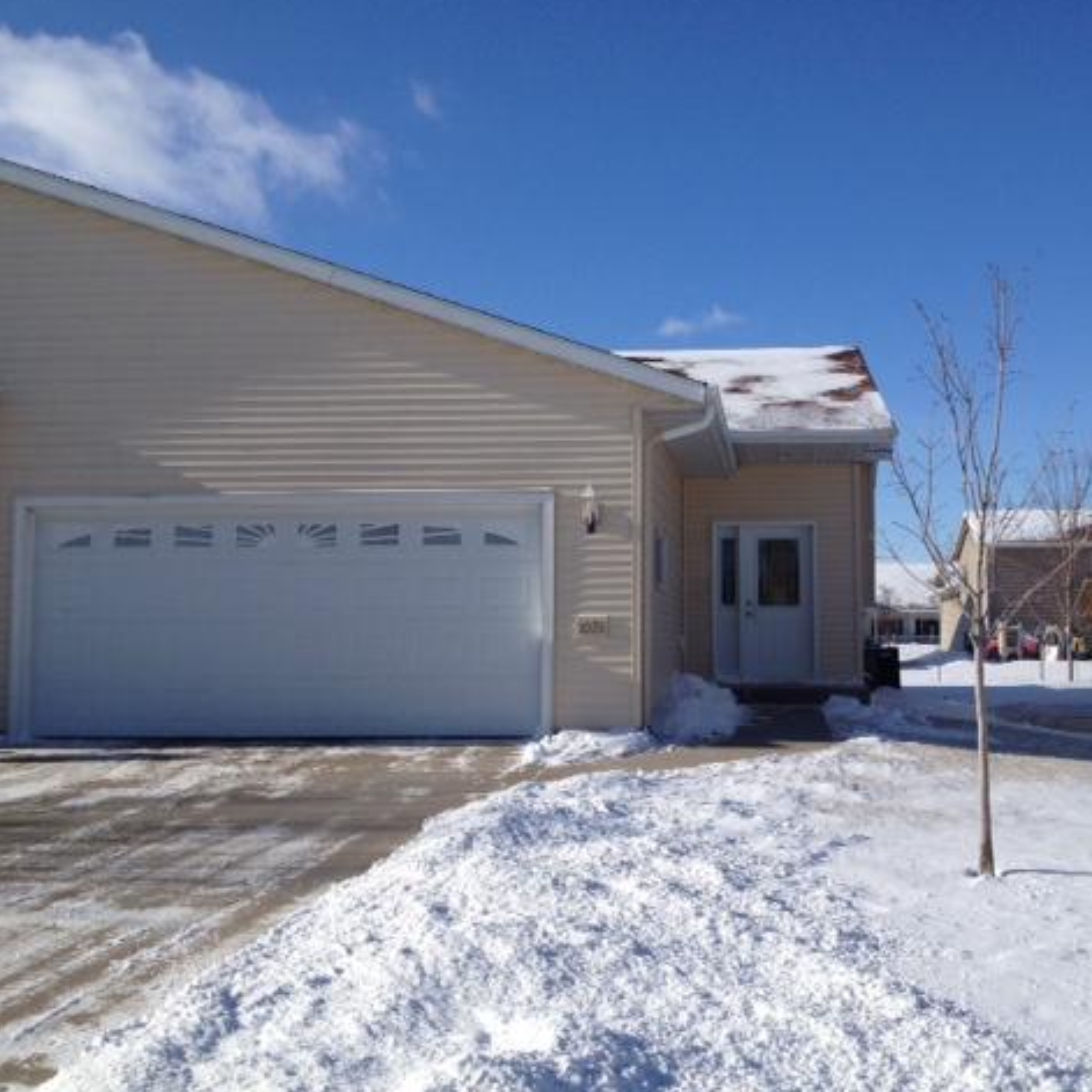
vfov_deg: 40.0
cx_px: 665
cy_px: 540
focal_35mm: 42
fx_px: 1499
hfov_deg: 39.8
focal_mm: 4.28
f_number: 2.4
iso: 64
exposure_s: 1/3460
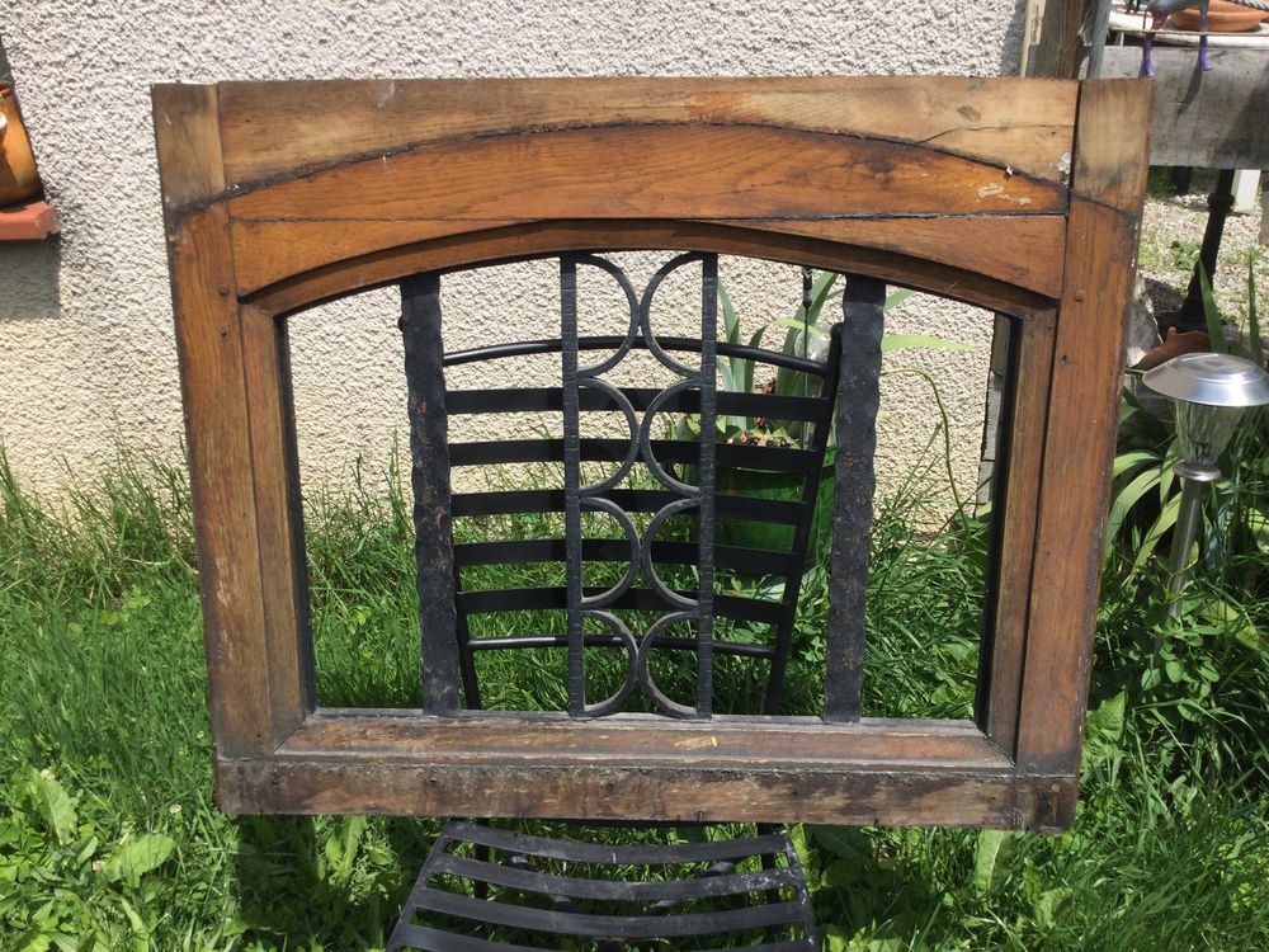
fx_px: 1136
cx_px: 634
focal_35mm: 31
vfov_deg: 45.4
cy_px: 476
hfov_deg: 58.4
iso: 25
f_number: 2.4
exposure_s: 1/1538
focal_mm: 3.3
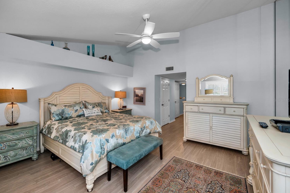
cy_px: 100
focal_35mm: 15
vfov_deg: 77.2
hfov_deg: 100.3
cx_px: 135
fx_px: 121
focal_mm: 14
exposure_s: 1/60
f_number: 5
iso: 250
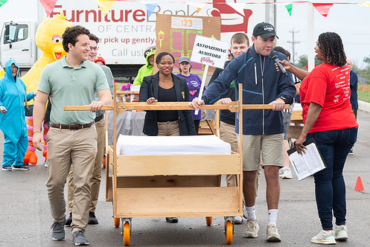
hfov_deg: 11.5
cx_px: 220
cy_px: 127
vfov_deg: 7.7
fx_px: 1830
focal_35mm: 178
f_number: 10
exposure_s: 1/160
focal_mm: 135
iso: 640
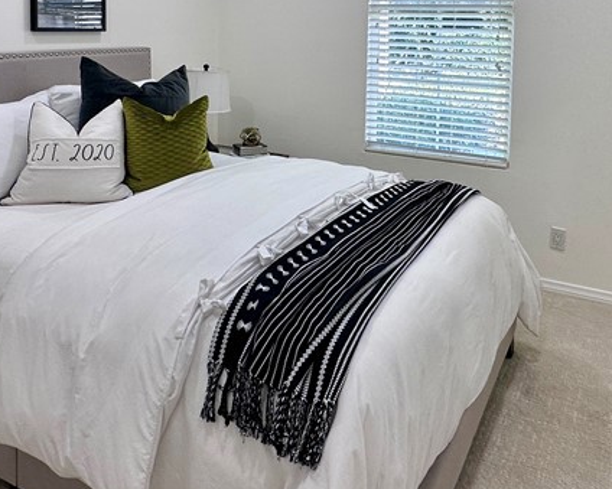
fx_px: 598
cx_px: 326
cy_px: 63
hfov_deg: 54.2
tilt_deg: -3.3
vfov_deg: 41.5
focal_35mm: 33
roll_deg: -1.4
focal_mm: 2.22
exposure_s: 1/120
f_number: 2.2
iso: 80
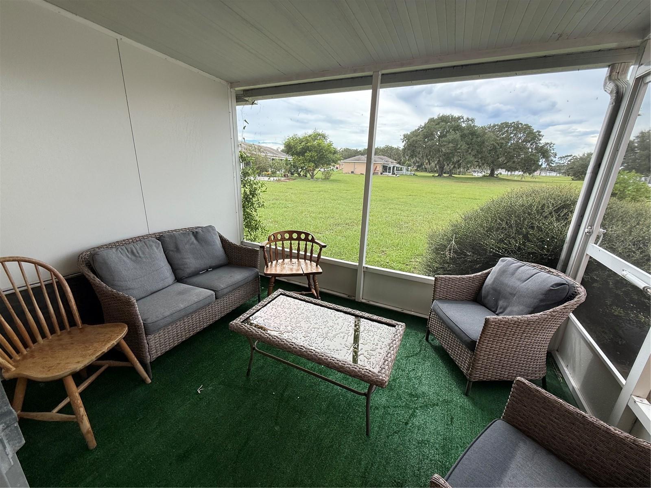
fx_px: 263
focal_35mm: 14
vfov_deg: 85.7
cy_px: 244
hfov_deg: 102.1
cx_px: 326
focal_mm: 2.22
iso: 64
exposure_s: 1/400
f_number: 2.2
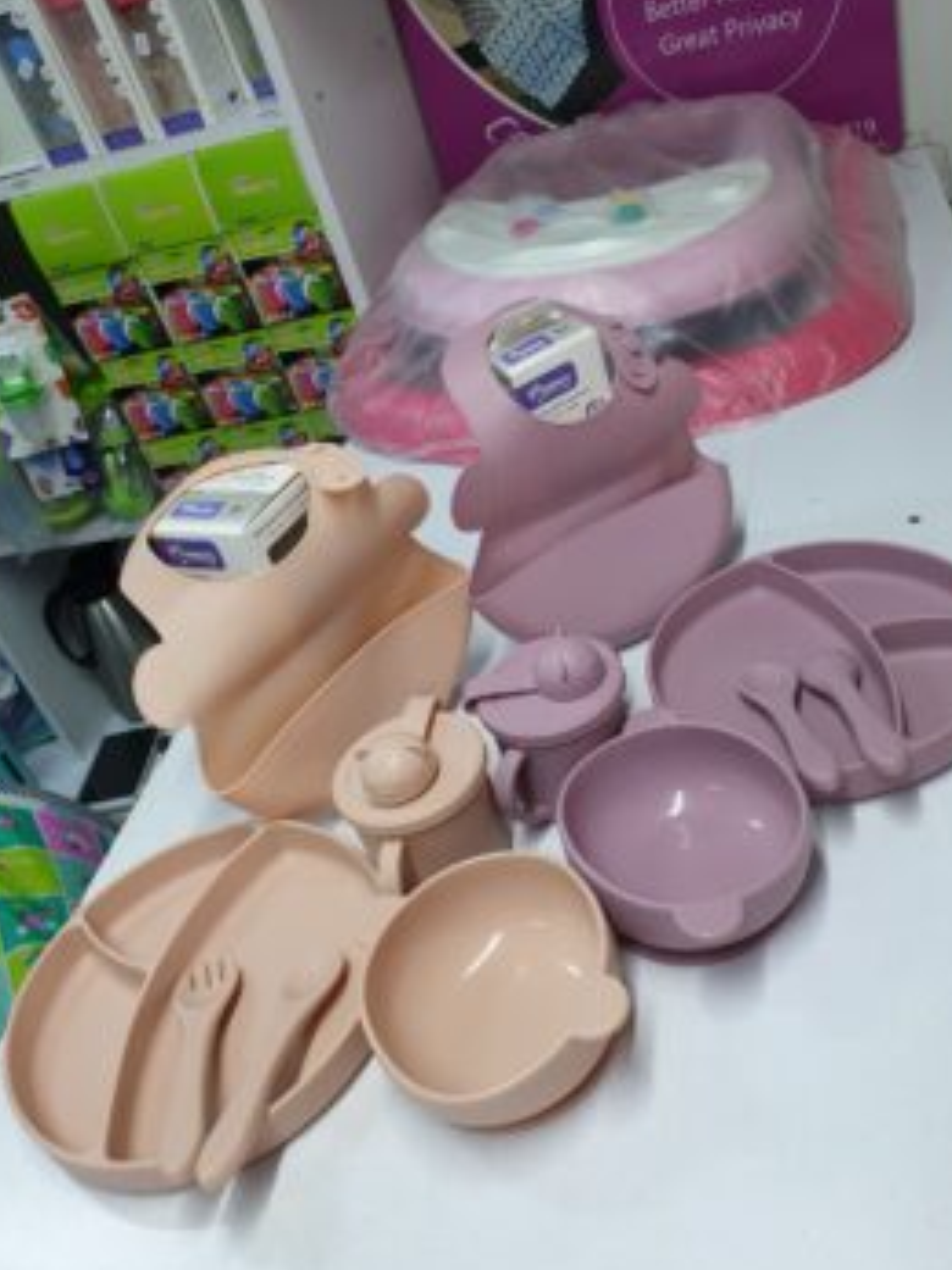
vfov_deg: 59.9
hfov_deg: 46.8
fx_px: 1101
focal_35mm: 30
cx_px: 502
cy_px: 586
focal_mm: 4.3
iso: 100
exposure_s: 1/100
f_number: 2.4
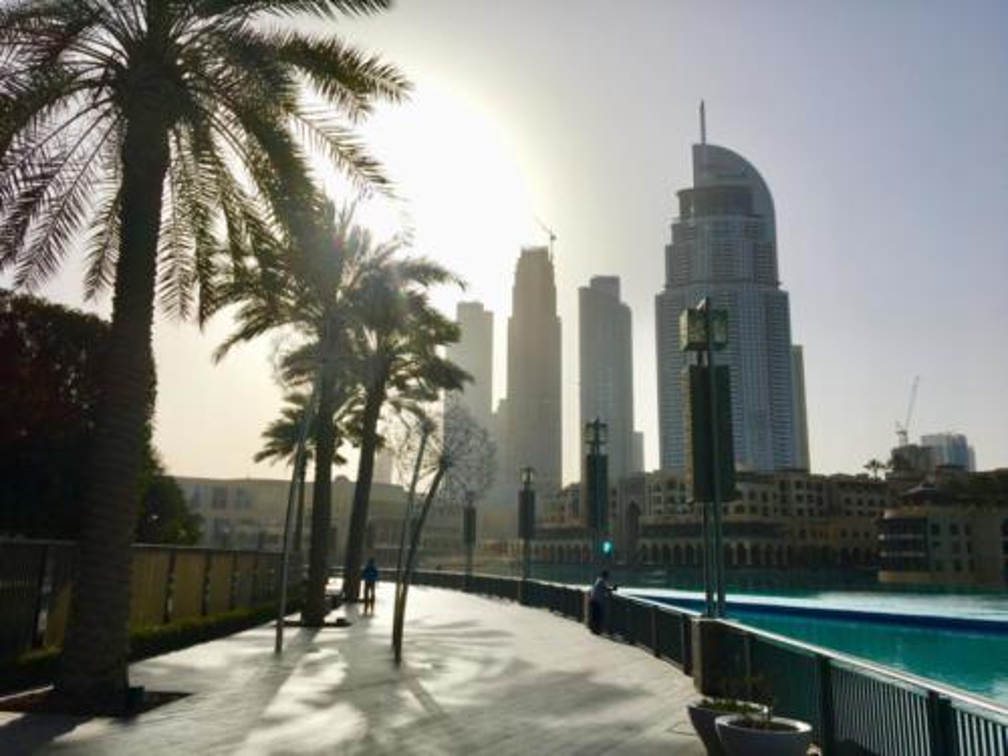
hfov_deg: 61.7
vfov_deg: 48.2
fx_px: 844
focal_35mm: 29
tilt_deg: +11.6
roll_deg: -1.1
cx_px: 504
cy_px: 378
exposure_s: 1/4808
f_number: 2.2
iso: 25
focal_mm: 4.15
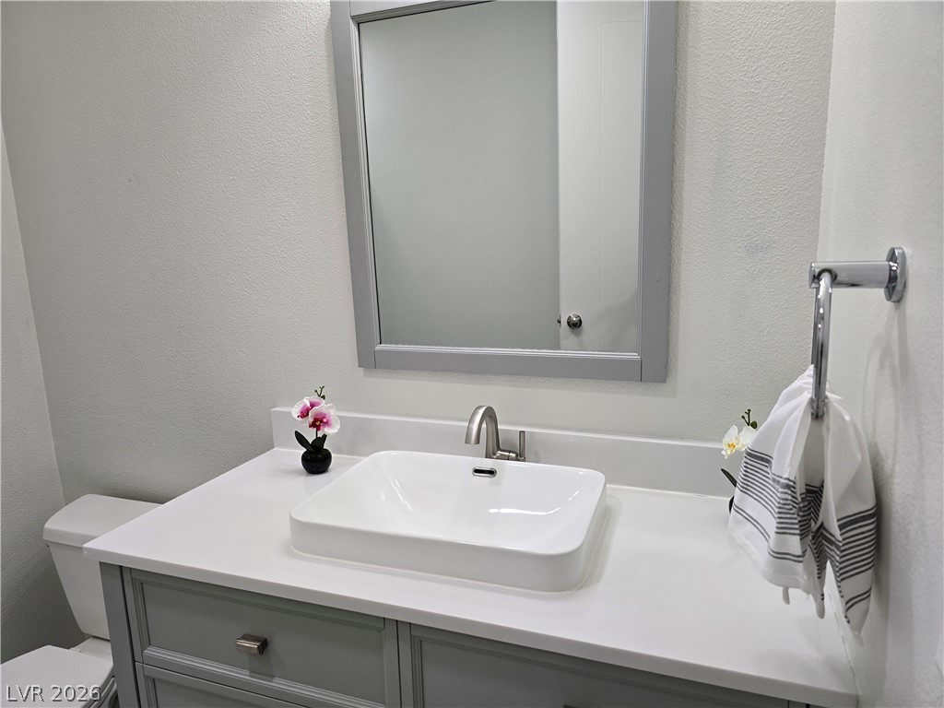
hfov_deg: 73.9
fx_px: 627
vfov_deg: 58.9
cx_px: 472
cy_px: 354
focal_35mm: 23
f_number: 1.7
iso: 80
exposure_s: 1/120
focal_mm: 6.3
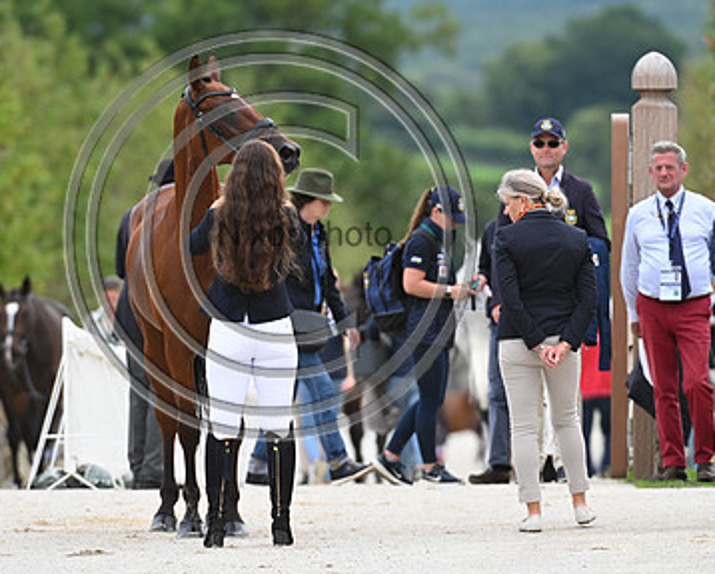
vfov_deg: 2.5
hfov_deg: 3.2
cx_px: 248
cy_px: 207
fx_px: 12877
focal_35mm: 608
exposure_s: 1/1600
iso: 800
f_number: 5.6
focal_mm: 400
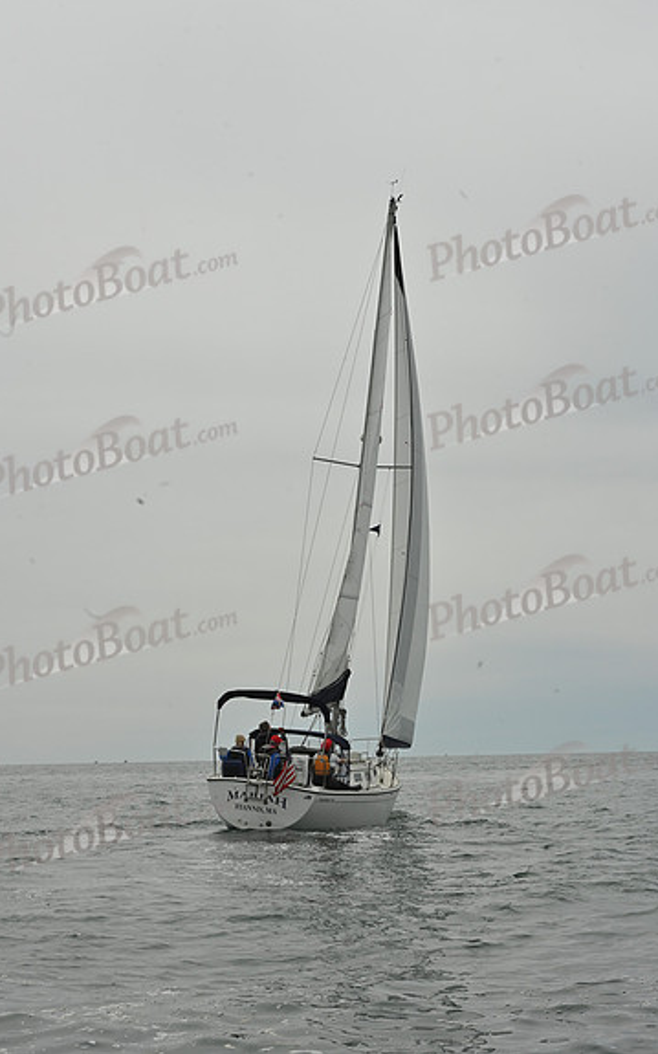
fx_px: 2067
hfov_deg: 18.1
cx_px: 333
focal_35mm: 72
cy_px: 524
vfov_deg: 28.6
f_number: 13
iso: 320
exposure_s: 1/800
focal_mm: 70
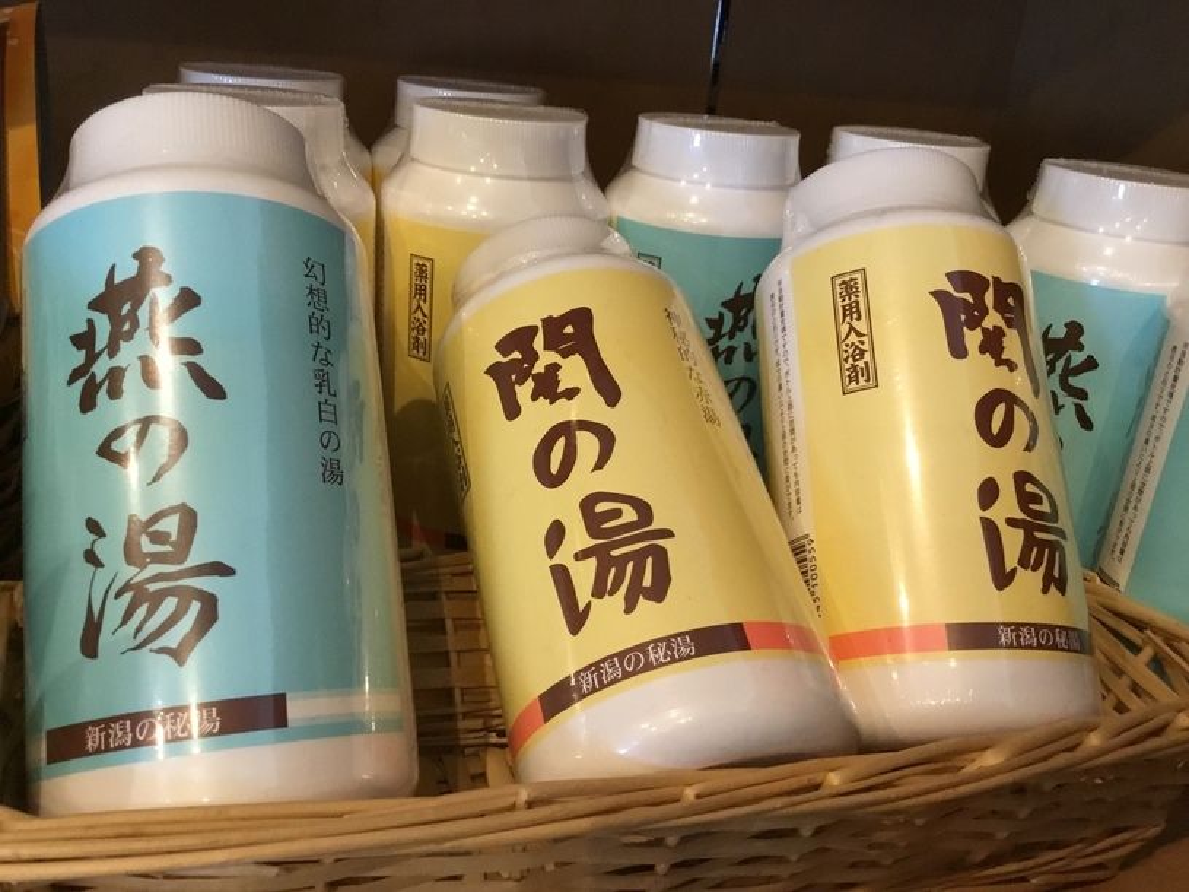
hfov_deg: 58.4
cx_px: 594
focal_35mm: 31
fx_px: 1065
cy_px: 446
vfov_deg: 45.4
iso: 160
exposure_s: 1/30
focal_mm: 3.3
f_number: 2.4
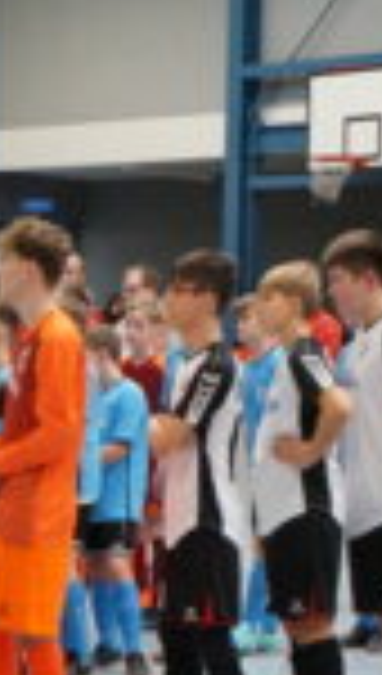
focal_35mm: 171
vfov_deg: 12.4
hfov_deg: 7.1
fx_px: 3069
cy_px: 594
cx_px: -94
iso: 3200
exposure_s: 1/50
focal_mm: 41
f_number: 13
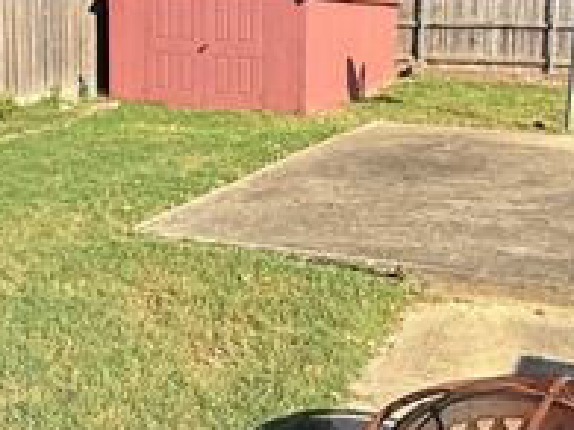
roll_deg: -1.6
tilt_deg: -6.5
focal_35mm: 46
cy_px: 109
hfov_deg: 41.0
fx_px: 762
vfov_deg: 31.0
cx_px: 356
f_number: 2.2
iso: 50
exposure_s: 1/1189
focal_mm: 2.22
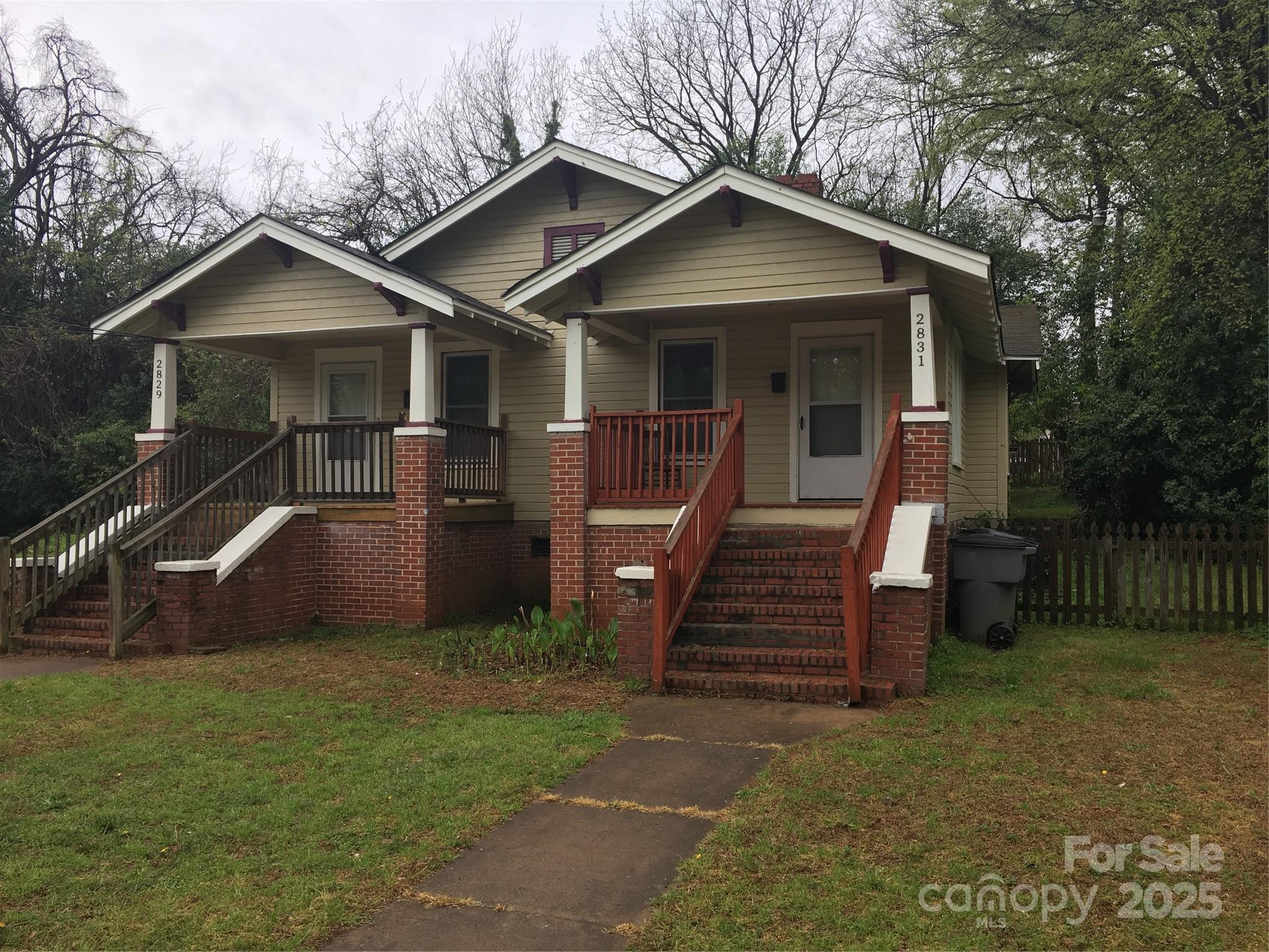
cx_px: 634
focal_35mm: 29
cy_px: 476
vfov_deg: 48.2
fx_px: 1063
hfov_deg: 61.7
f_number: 2.2
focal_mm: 4.15
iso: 25
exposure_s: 1/250
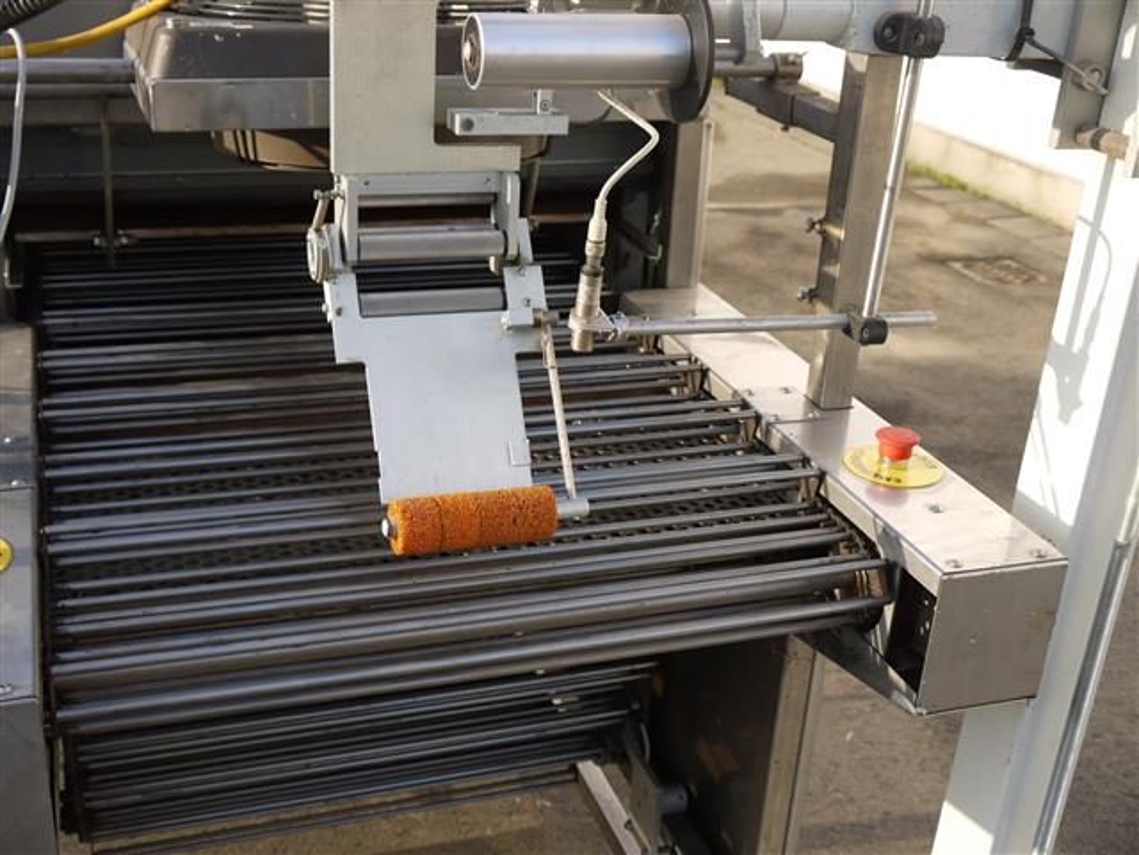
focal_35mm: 44
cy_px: 428
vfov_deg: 32.9
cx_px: 570
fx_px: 1448
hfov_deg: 42.9
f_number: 5.6
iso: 100
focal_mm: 22
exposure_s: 1/160
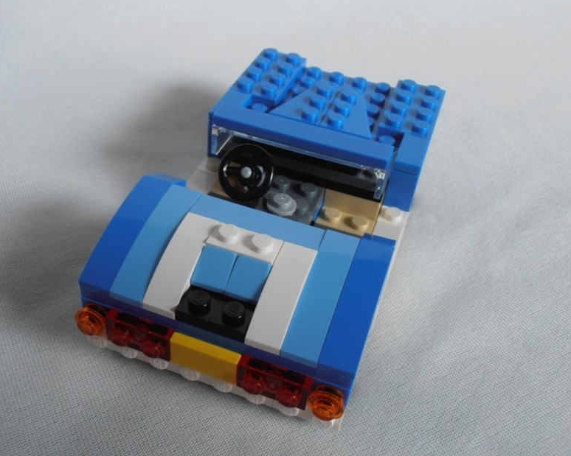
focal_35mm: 42
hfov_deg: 43.7
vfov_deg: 35.6
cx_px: 245
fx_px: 710
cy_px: 247
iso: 80
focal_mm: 6.61
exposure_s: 1/60
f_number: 3.9
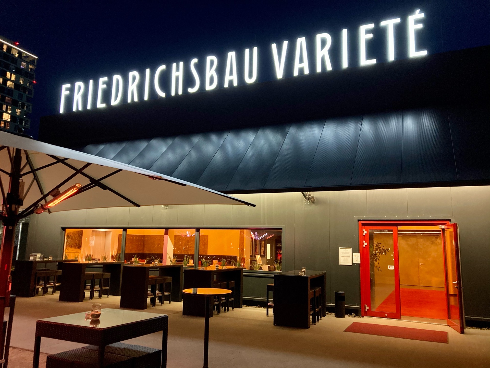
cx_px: 245
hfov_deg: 63.4
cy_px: 184
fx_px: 396
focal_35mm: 28
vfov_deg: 49.7
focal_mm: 3.99
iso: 500
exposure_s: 1/25
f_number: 1.8
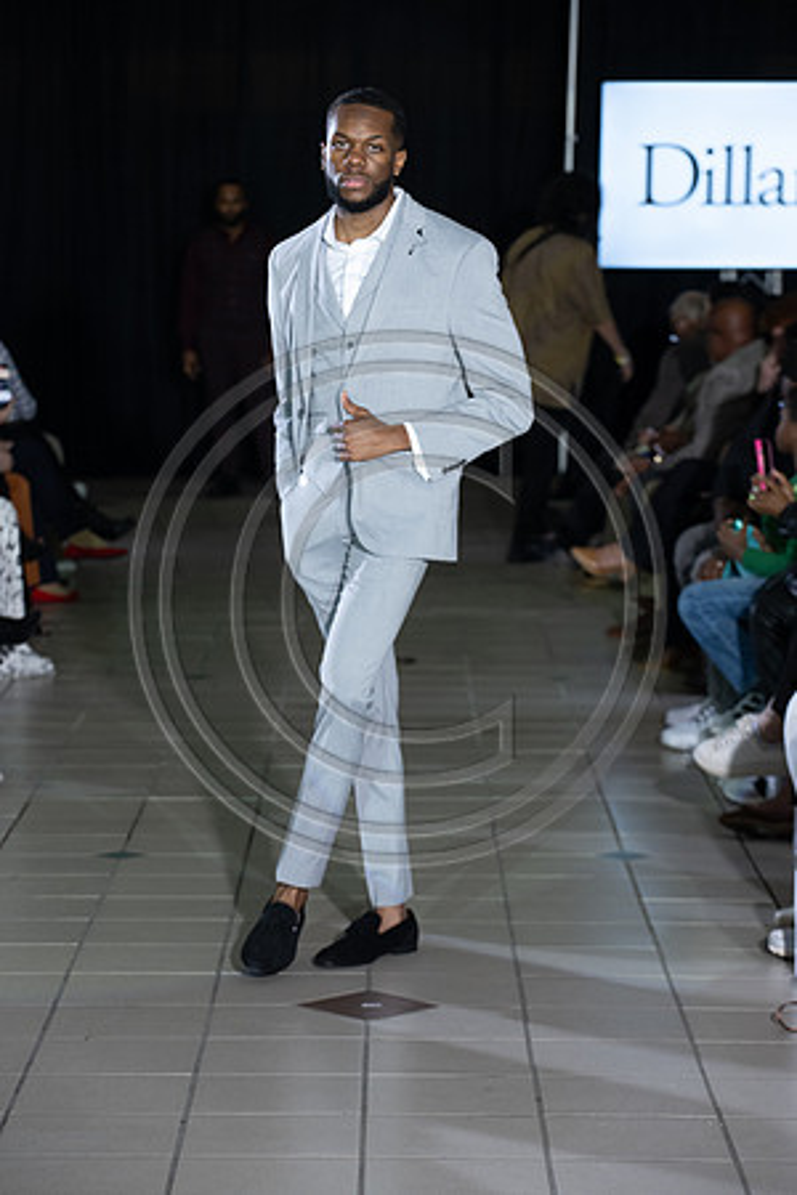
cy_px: 598
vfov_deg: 17.6
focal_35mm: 116
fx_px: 3852
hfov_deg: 11.8
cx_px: 398
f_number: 5
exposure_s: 1/160
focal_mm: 116
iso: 1250
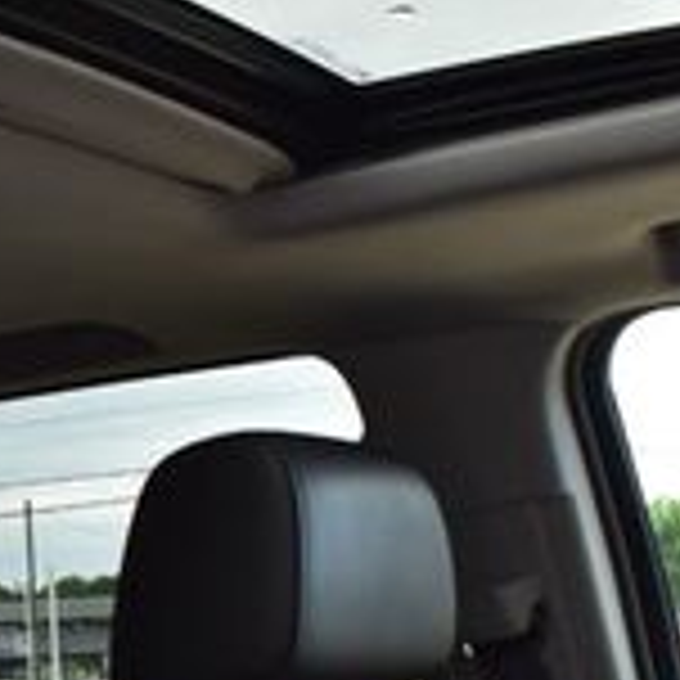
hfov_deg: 17.1
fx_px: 2156
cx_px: -144
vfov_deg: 17.3
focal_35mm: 97
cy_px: 775
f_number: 8
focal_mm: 18
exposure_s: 1/80
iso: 400
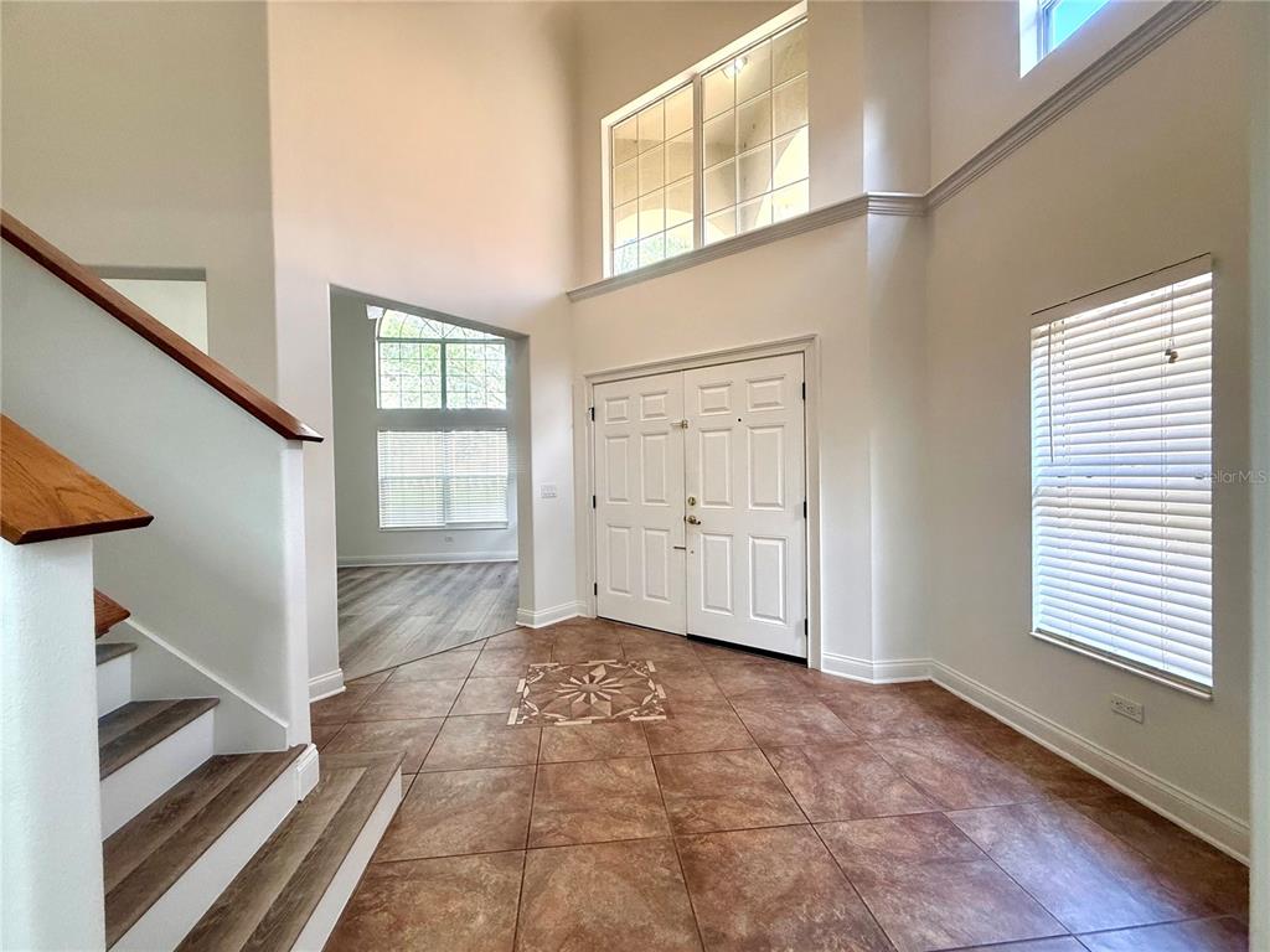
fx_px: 514
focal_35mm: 14
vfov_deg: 85.7
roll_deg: +0.8
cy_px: 476
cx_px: 635
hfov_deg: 102.1
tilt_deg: -0.7
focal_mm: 2.22
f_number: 2.2
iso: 200
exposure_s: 1/120
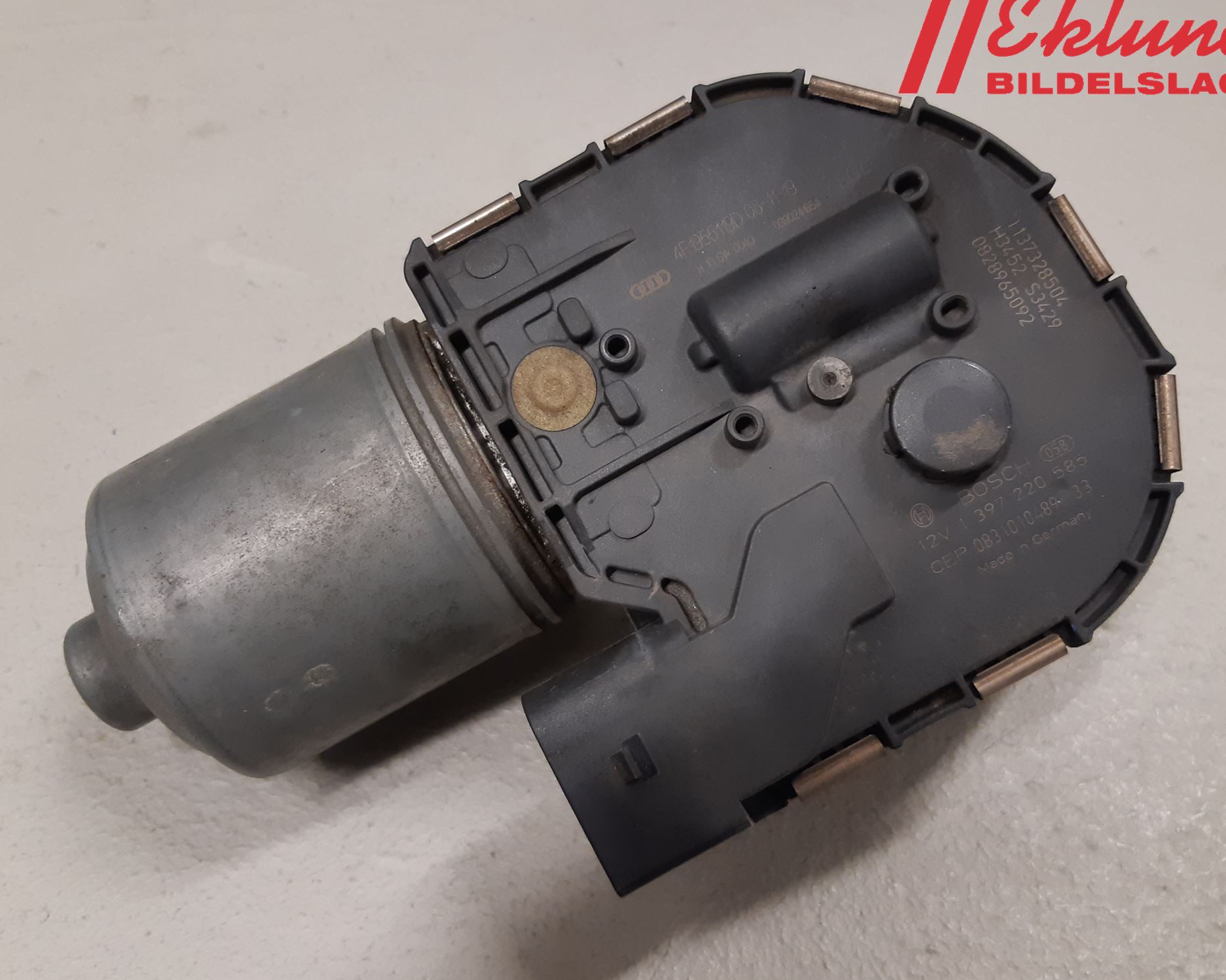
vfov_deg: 51.5
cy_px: 489
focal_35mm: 28
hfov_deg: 62.2
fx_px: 1016
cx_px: 628
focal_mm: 3.93
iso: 125
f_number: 1.7
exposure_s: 1/50
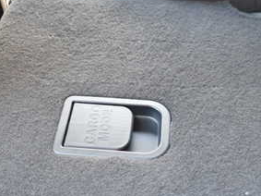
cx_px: 125
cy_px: 135
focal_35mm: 53
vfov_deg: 27.3
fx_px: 399
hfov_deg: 36.2
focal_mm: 4.5
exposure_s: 1/30
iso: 400
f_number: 2
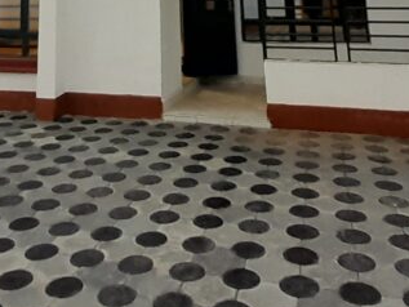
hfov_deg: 44.4
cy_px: -133
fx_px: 496
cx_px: 155
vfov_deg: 26.6
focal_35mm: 42
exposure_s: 1/50
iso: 80
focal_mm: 1.13
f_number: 2.2
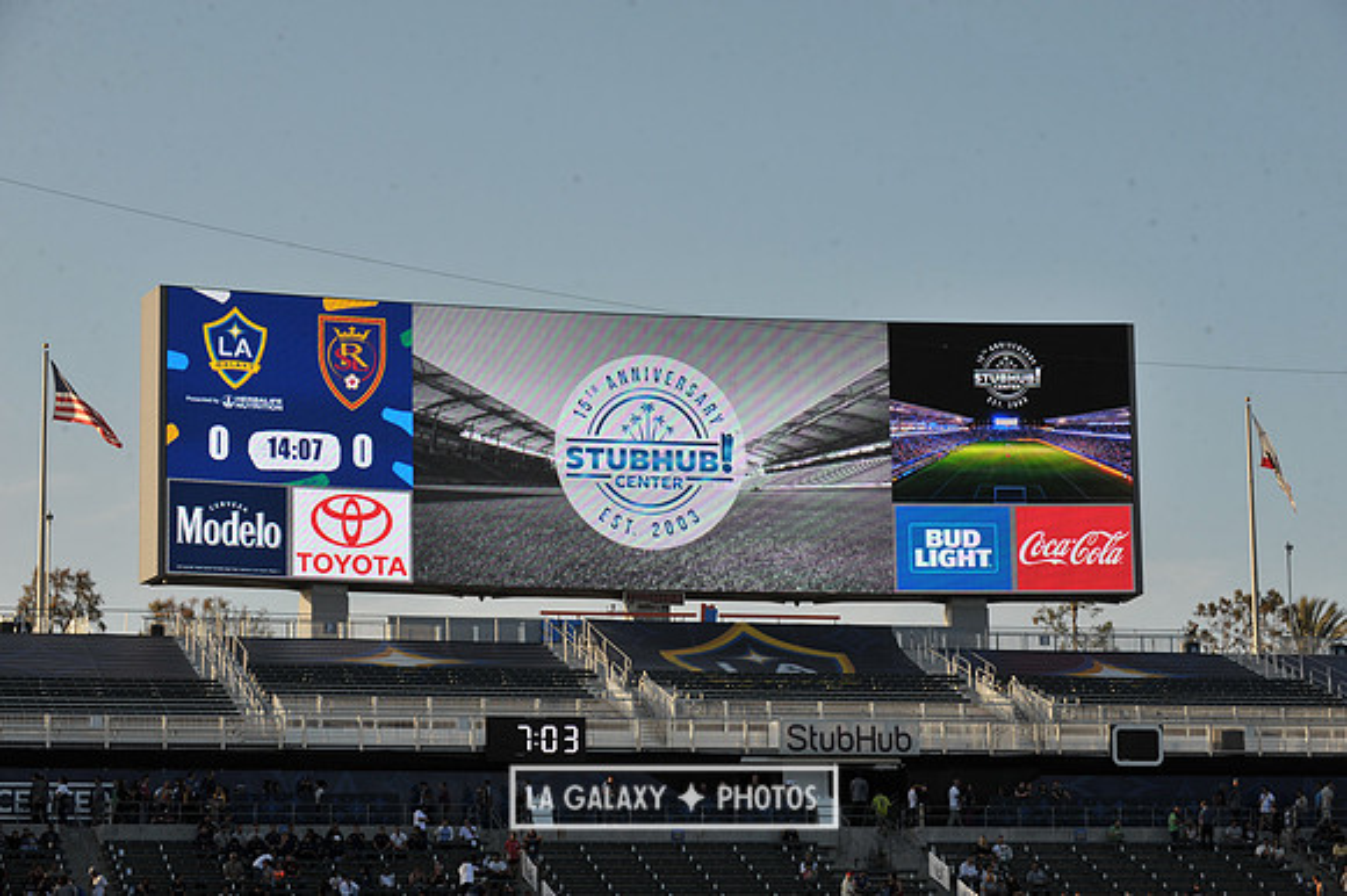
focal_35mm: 102
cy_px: 448
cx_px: 674
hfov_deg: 20.0
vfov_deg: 13.4
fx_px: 3814
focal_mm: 102
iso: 400
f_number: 11
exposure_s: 1/500
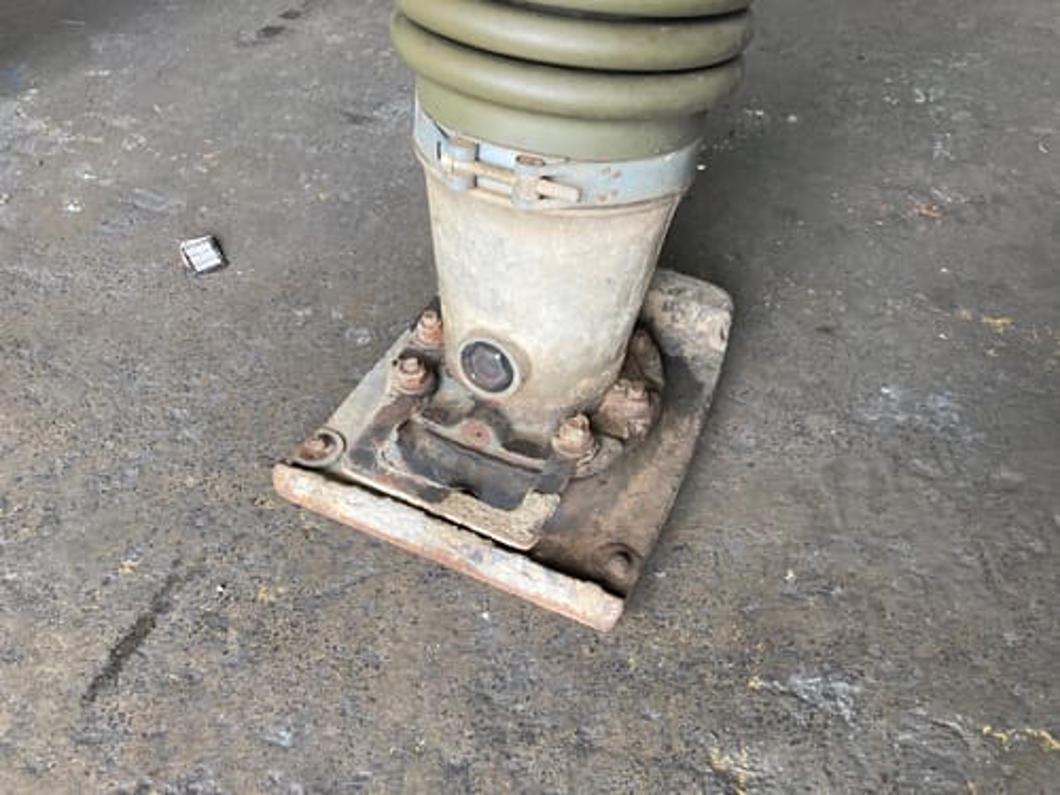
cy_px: 398
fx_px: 857
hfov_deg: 63.4
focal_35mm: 28
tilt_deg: -49.3
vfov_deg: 49.7
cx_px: 530
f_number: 1.8
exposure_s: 1/121
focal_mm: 3.99
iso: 64
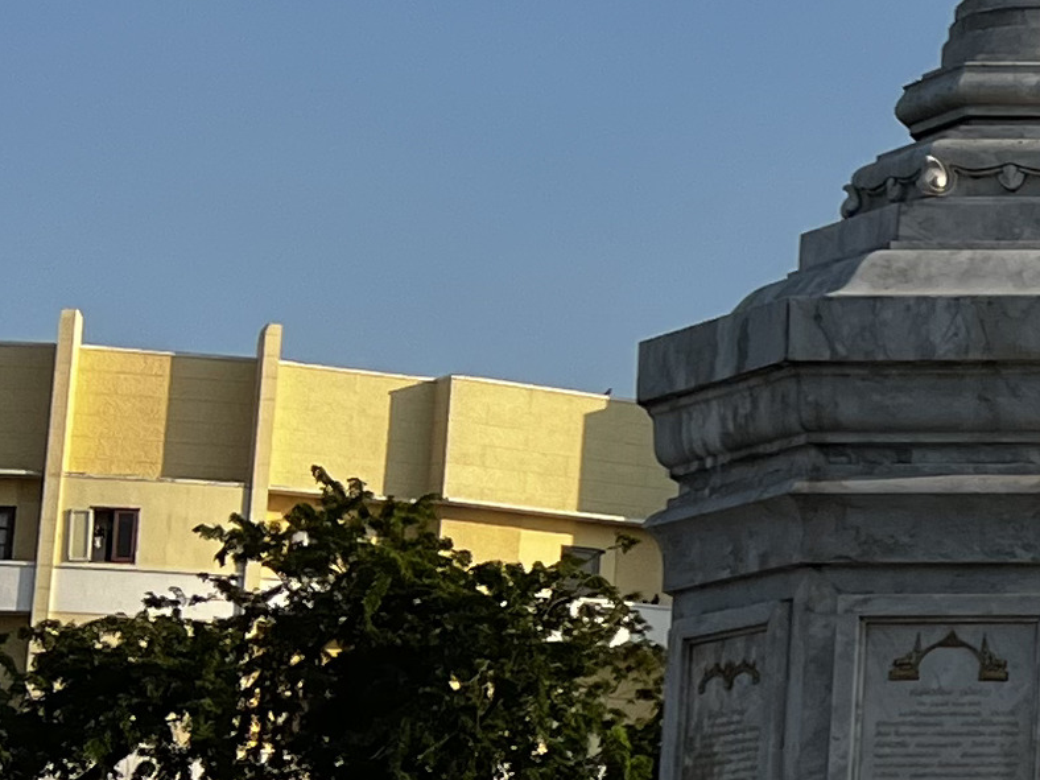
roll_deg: +0.1
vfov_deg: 11.2
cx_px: 2108
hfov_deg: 12.9
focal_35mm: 132
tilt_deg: +10.5
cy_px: 439
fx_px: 3966
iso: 50
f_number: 1.5
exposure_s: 1/4115
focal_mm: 5.7
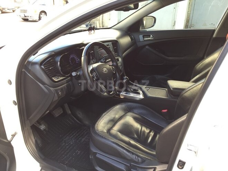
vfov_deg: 48.2
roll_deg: -2.4
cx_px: 114
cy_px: 86
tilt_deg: -23.2
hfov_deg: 61.7
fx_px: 191
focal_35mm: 29
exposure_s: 1/50
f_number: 2.2
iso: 40
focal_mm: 4.15
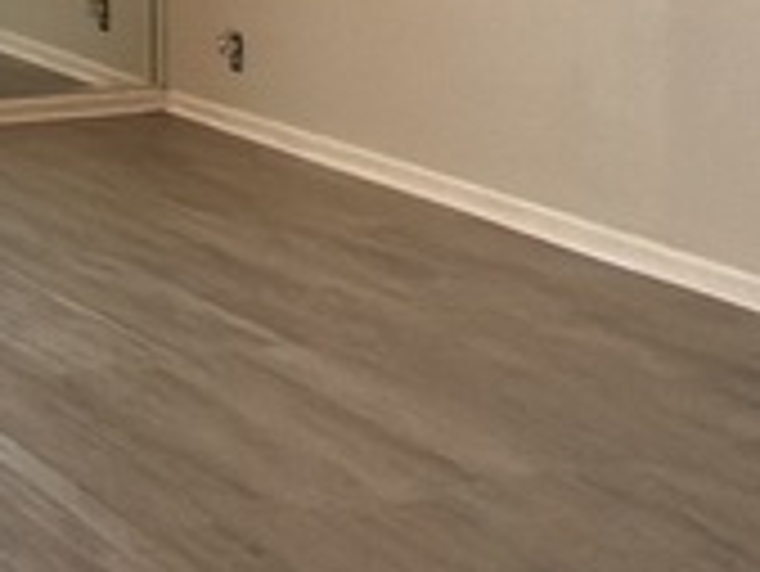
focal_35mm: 106
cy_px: -122
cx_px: -157
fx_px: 2329
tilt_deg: -6.0
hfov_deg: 17.6
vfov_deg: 13.6
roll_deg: +1.1
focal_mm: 3
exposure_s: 1/276
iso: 160
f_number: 1.8
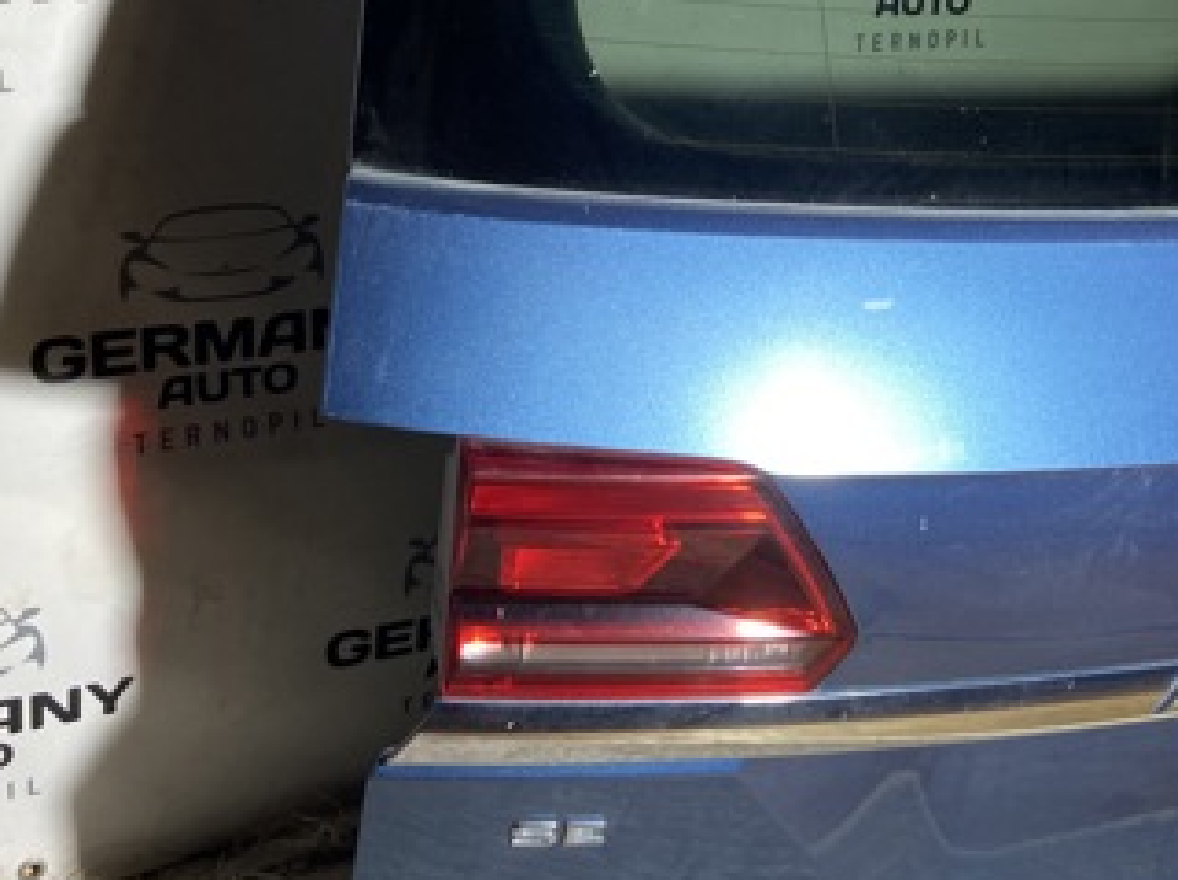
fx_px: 1767
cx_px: 788
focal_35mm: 52
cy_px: 160
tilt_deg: -15.9
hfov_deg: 36.5
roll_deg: -4.4
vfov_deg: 27.3
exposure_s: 1/100
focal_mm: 4.25
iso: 125
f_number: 1.8
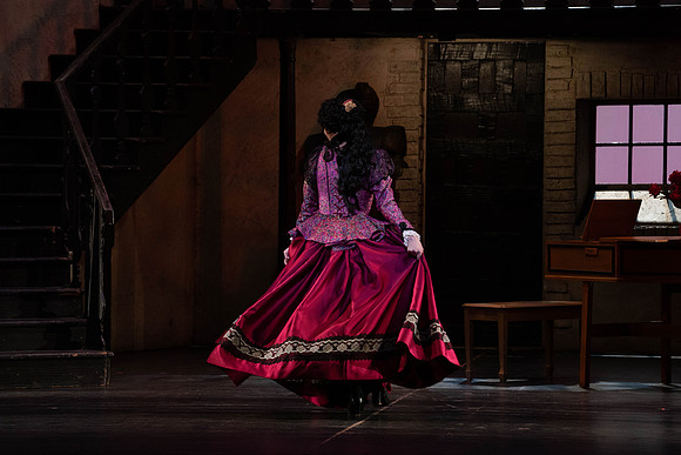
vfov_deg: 6.9
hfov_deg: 10.3
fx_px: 3784
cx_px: 340
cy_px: 228
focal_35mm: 200
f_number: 7.1
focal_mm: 200
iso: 3200
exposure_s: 1/250
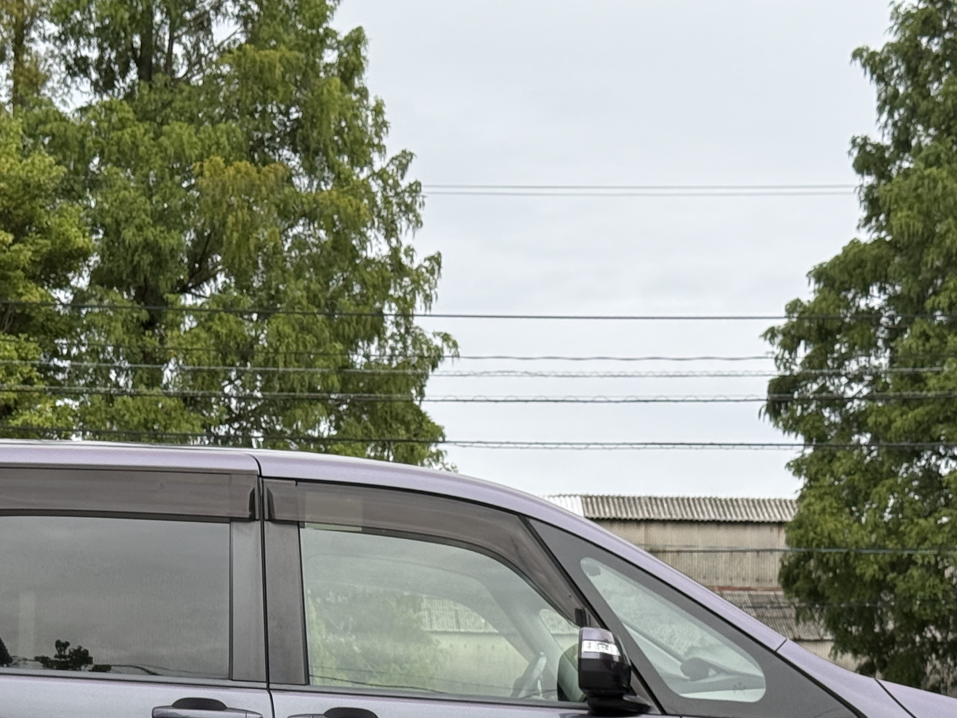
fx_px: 2737
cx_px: 278
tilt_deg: +3.5
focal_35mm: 99
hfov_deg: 19.7
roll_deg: -1.4
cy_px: 691
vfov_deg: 14.7
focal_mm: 6.76
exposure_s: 1/620
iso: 64
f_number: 1.78
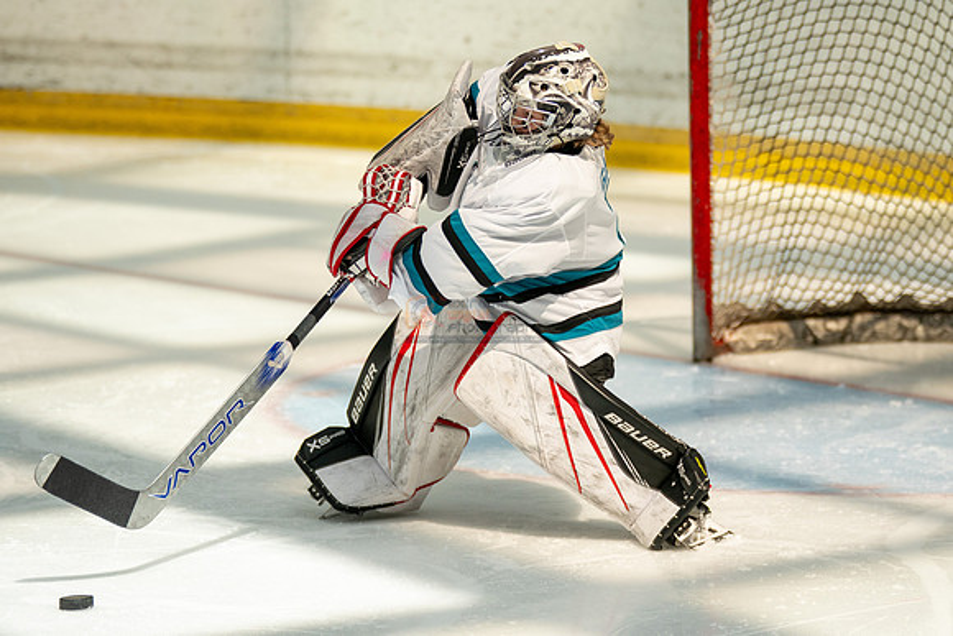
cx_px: 575
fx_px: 6202
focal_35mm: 234
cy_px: 375
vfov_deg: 5.9
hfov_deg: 8.8
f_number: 3.2
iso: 1600
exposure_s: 1/6400
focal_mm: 186
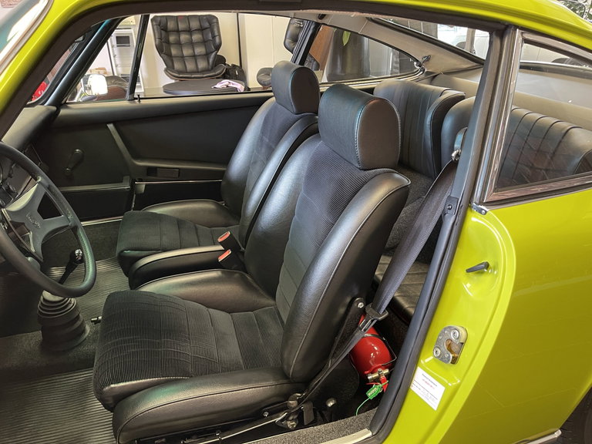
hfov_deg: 69.4
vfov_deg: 54.9
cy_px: 222
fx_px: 428
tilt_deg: -26.5
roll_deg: +1.7
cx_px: 296
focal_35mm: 25
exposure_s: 1/50
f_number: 1.6
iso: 250
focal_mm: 5.1
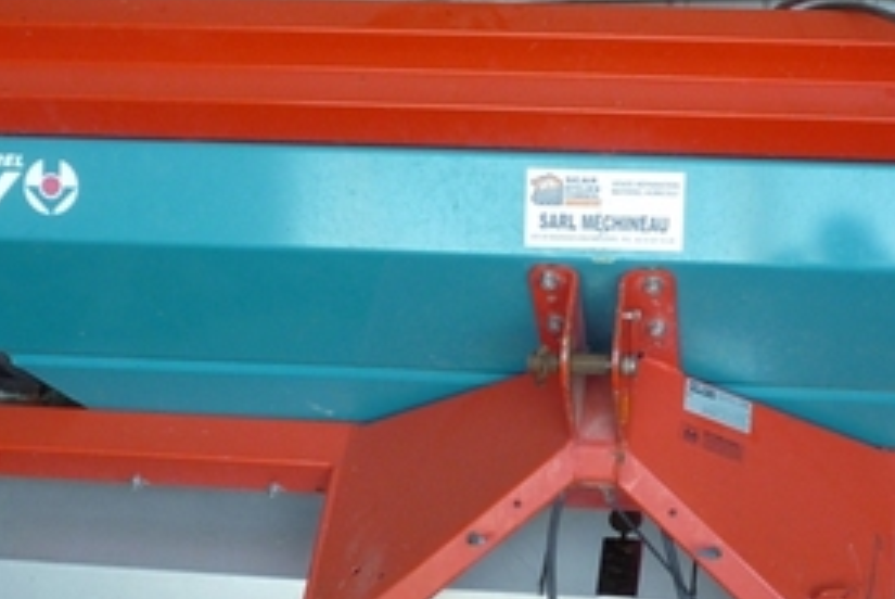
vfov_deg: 18.4
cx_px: 657
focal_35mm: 74
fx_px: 1842
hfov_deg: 27.0
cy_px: 381
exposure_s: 1/40
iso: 100
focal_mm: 6.3
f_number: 3.8
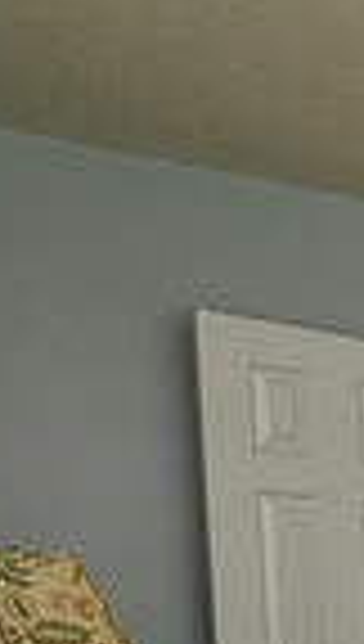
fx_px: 1229
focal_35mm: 72
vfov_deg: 25.9
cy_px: 790
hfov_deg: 9.7
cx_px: 1245
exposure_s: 1/320
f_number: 5.6
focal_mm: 17
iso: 2800
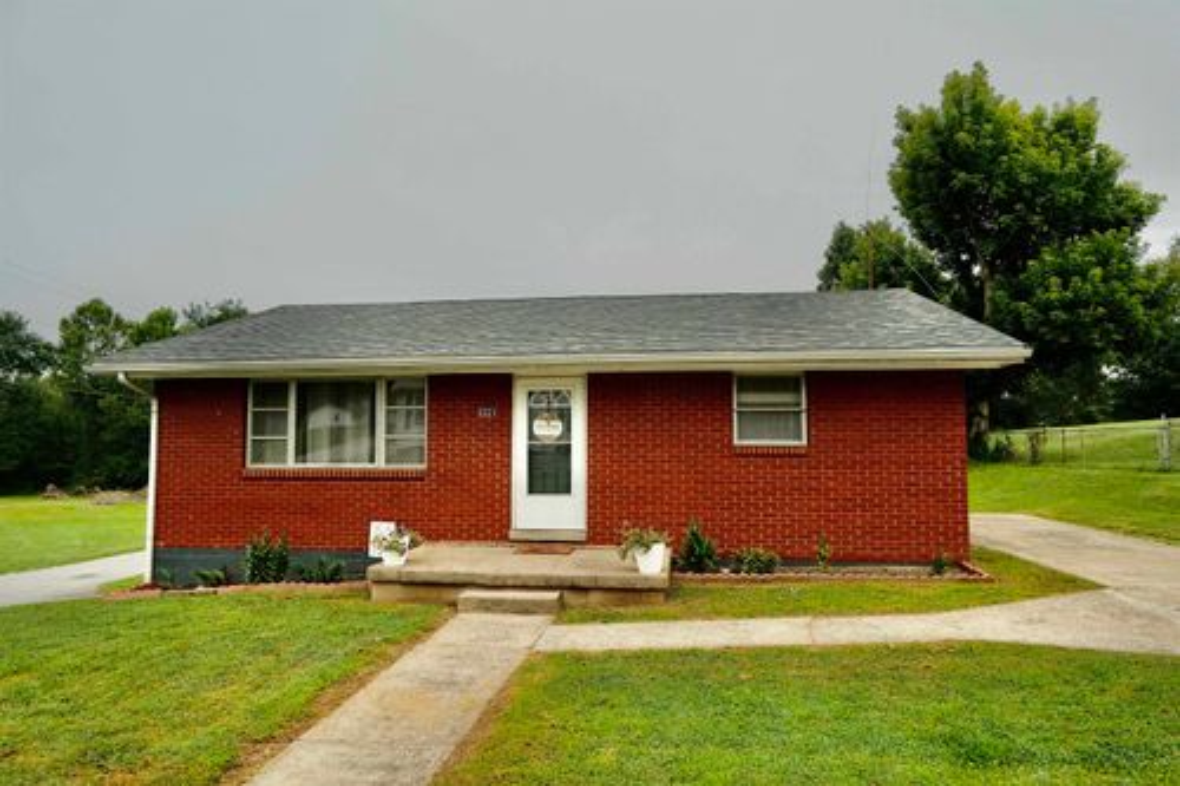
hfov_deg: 76.1
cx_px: 590
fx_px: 754
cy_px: 393
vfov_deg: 55.1
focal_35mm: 23
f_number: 8
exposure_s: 1/400
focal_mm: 15
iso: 1000
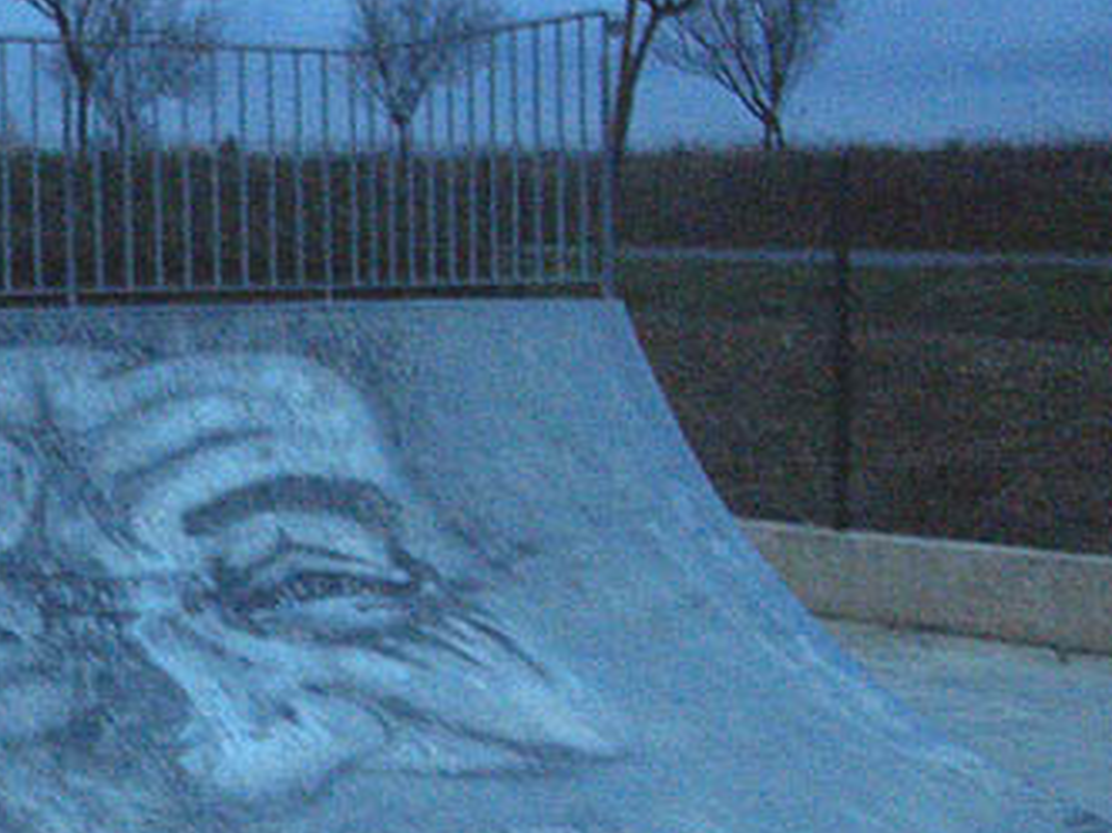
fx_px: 2376
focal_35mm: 74
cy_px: 549
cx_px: 188
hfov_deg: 25.8
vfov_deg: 19.8
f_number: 2.6
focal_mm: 5.8
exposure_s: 1/8
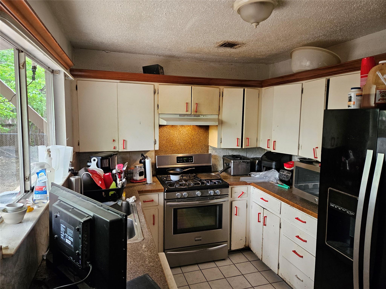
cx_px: 193
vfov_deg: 58.9
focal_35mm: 23
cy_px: 144
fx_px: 256
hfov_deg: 73.9
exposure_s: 1/120
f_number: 1.8
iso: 250
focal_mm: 5.4
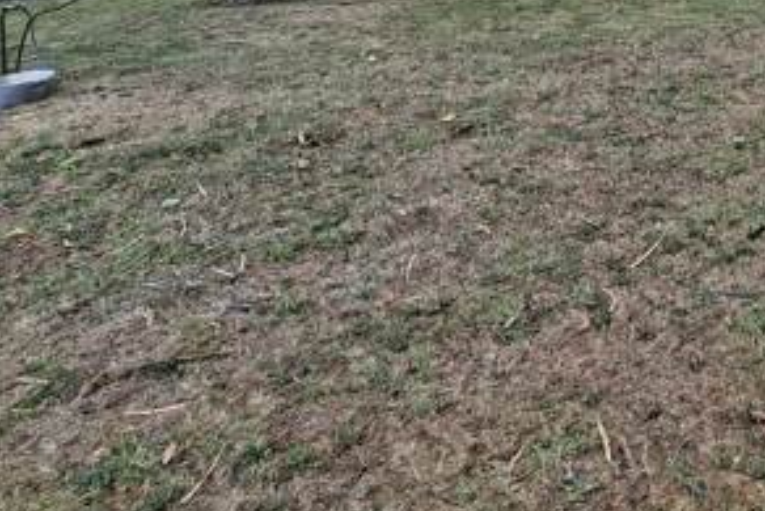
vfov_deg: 31.3
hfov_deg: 44.8
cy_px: -71
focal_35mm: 37
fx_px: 787
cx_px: 749
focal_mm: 1.74
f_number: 2.2
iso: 40
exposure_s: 1/410
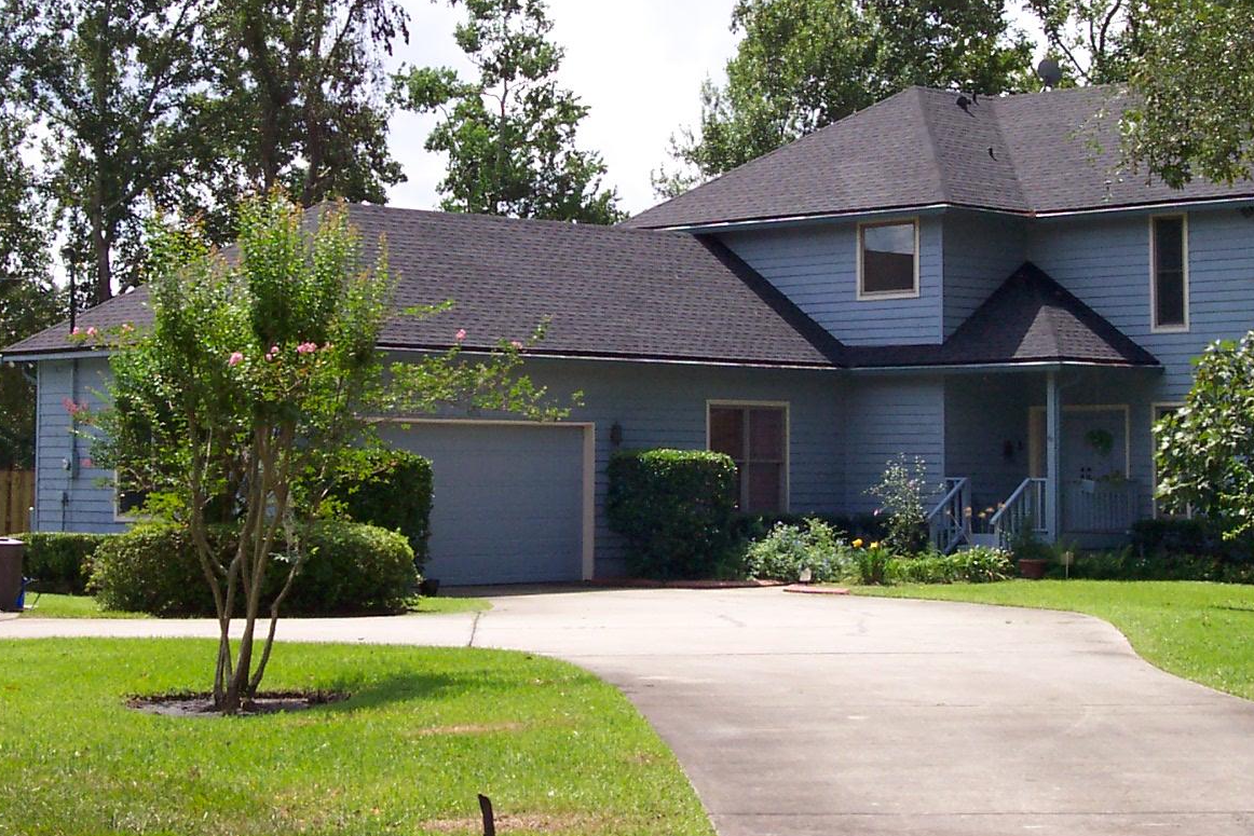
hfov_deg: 25.7
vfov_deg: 17.2
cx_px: 648
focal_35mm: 79
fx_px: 2752
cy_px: 222
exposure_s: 1/350
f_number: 5.6
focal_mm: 10.7
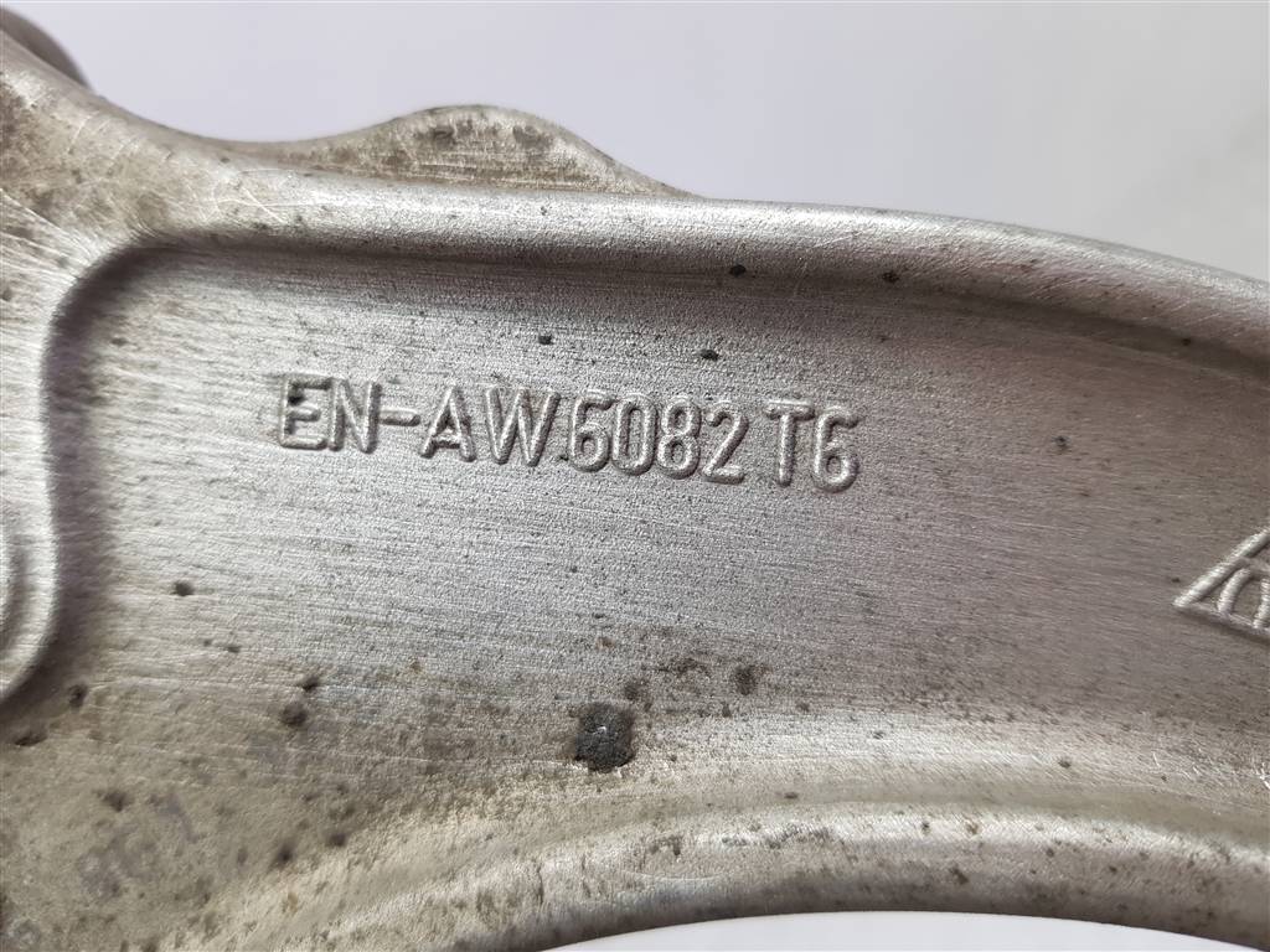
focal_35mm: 26
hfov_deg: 67.3
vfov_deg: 53.1
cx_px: 635
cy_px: 476
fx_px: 954
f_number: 1.7
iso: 80
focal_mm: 4.2
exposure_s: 1/100
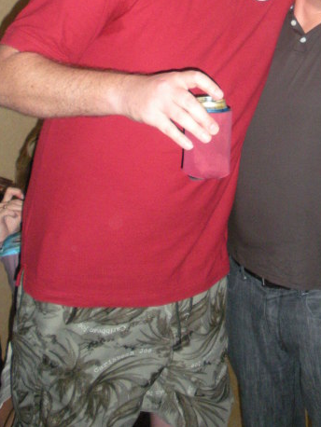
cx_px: 259
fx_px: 828
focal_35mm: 67
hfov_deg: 21.7
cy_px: 31
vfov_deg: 27.7
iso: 384
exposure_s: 1/60
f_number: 3.5
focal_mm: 6.3
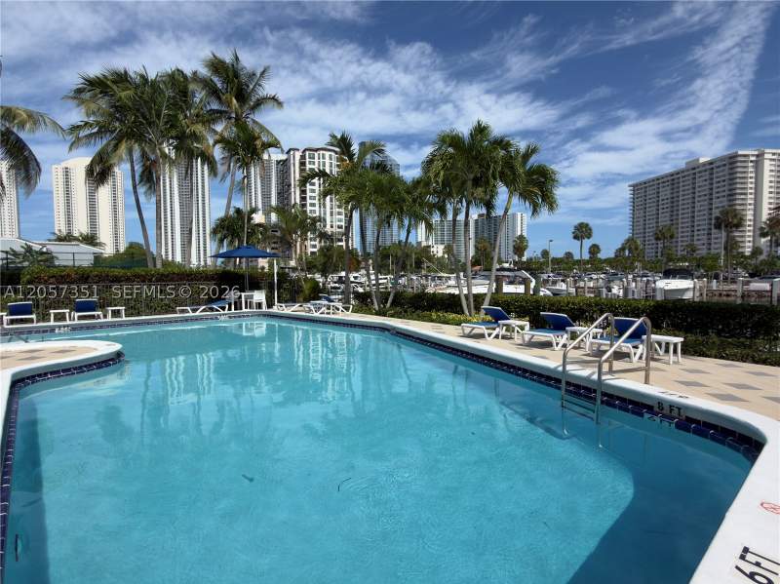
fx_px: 405
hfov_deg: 87.8
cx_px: 390
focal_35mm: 18
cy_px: 292
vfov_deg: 71.5
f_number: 2.2
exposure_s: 1/1117
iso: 20
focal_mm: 2.22
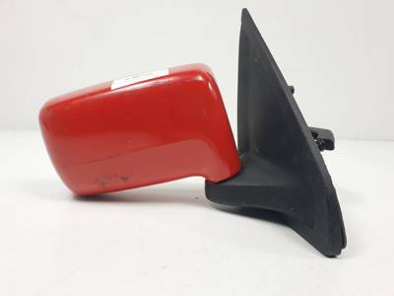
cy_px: 148
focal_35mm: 26
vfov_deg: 53.1
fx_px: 296
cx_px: 197
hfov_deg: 67.3
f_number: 2.4
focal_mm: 4.3
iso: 50
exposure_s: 1/239
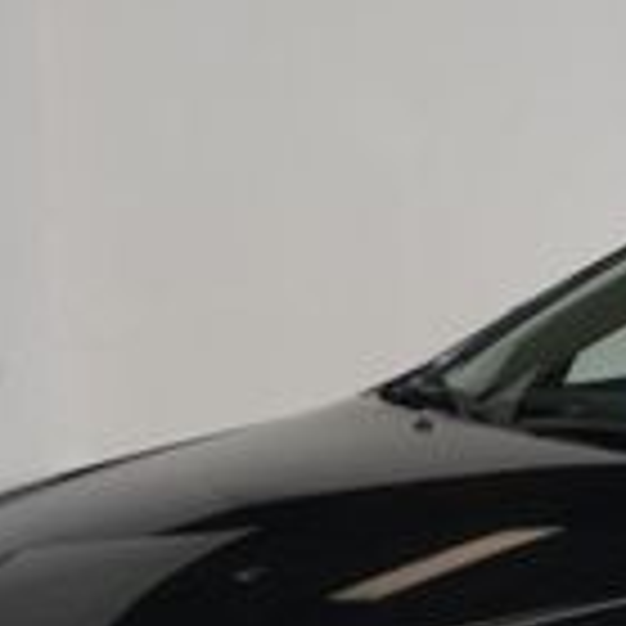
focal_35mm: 141
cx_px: 968
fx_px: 2885
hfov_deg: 11.8
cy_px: 806
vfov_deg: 12.0
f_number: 10
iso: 100
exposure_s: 1/160
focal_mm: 24
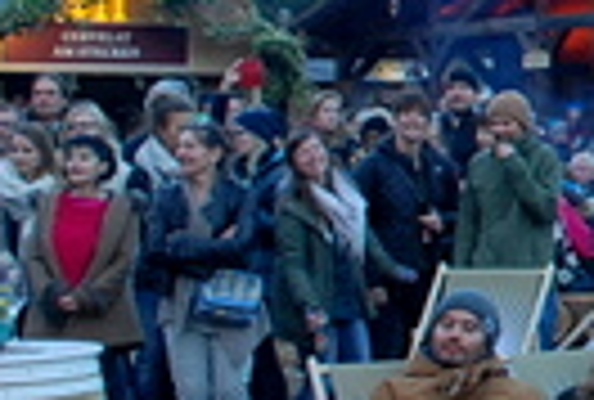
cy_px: 38
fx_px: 2368
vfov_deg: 9.6
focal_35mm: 143
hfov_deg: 12.4
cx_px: 1242
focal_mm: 18
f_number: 4
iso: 320
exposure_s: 1/60
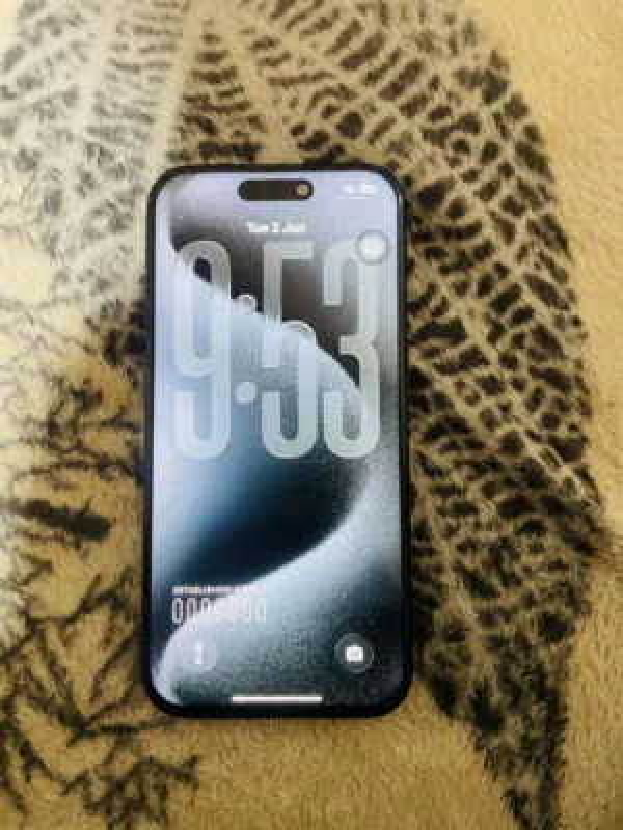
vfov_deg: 67.3
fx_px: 624
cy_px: 415
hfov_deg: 53.1
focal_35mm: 26
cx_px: 312
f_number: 1.6
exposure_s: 1/33
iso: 400
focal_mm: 4.2
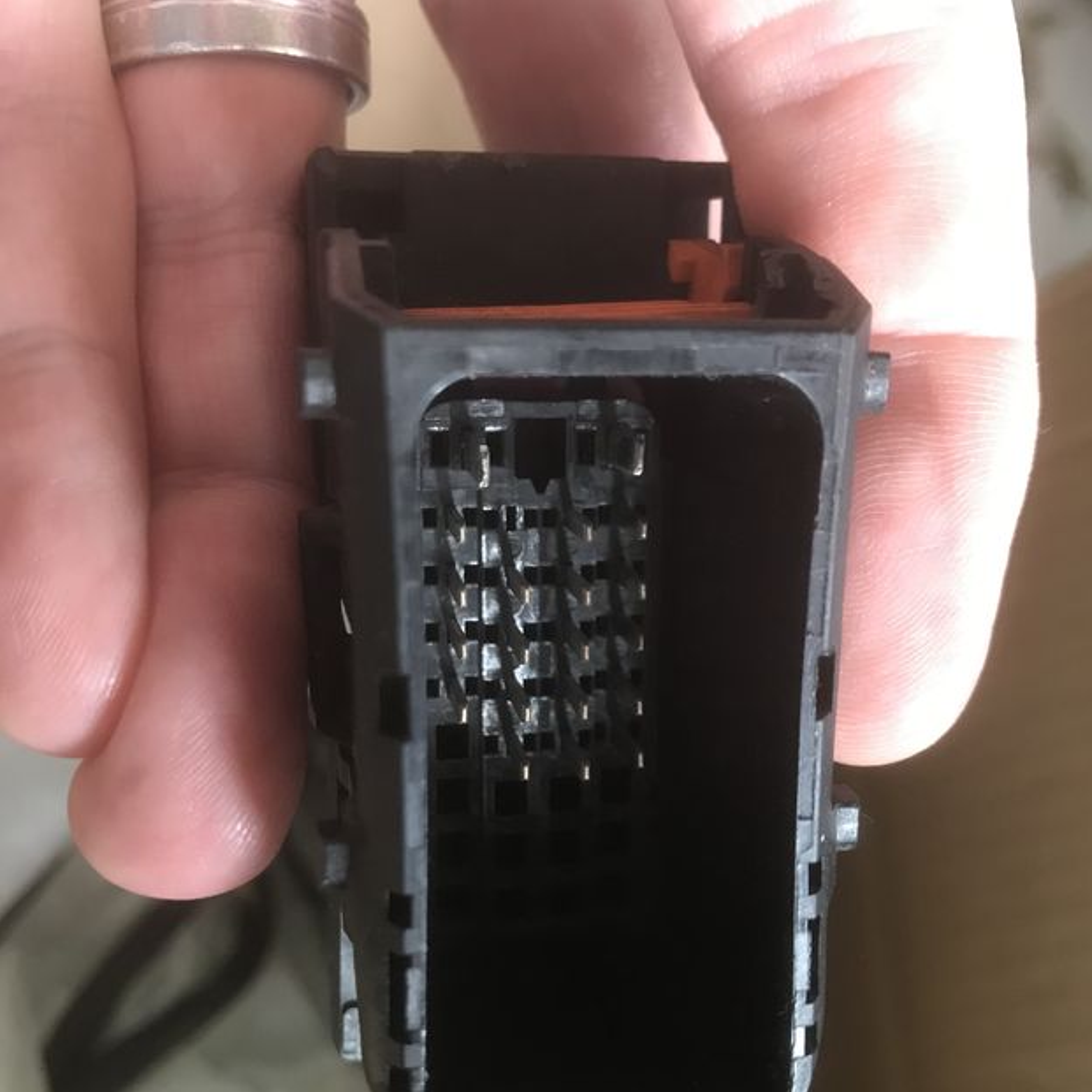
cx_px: 561
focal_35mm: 34
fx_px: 1213
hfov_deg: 48.4
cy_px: 579
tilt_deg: -56.4
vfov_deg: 48.4
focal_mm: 3.99
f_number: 1.8
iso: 100
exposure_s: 1/14
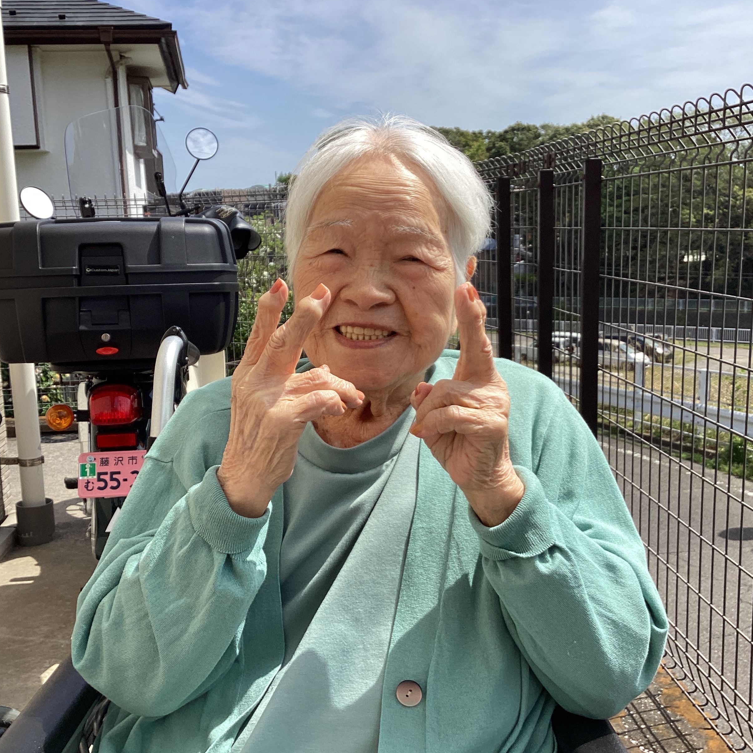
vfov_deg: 44.9
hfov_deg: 44.8
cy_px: 377
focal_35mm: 37
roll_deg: +2.6
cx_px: 330
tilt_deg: -11.0
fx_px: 911
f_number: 2.4
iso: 25
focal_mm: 3.3
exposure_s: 1/1235
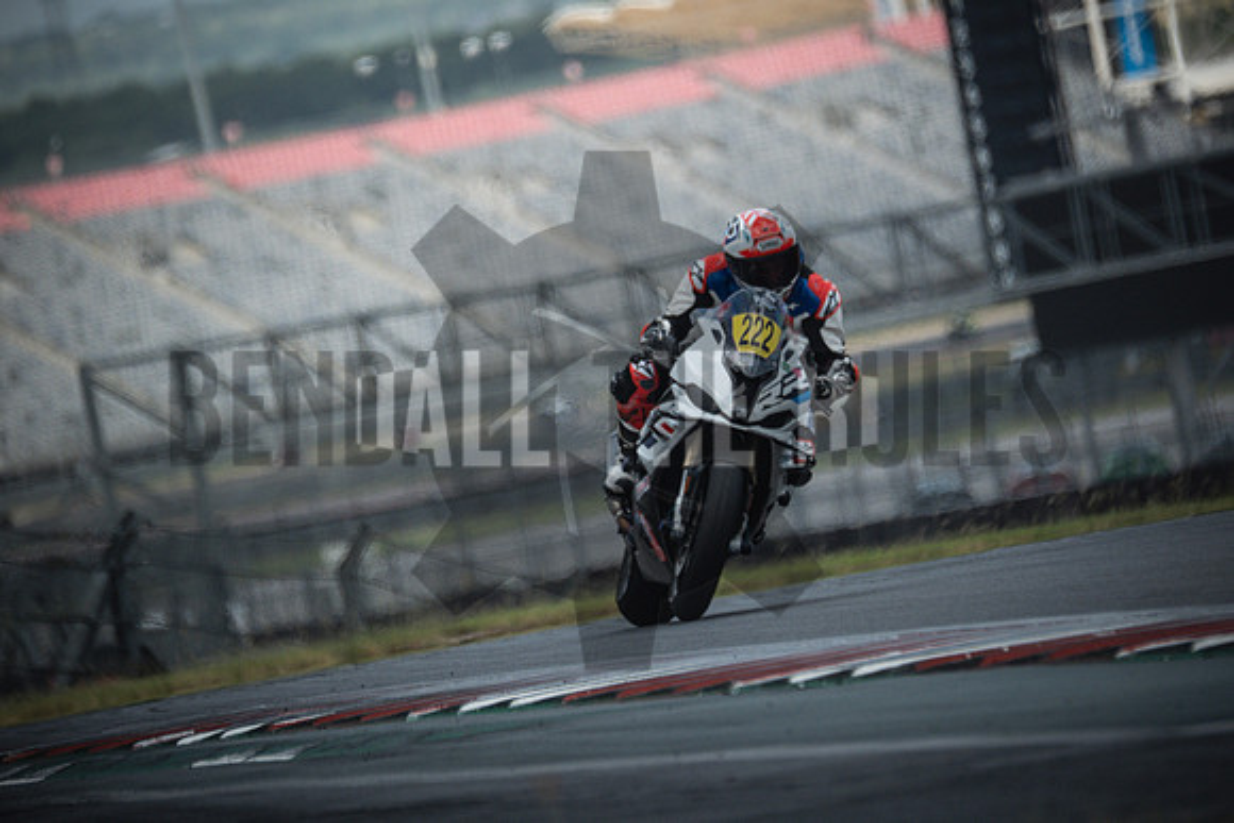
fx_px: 20571
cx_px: 617
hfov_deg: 3.4
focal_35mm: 600
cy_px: 412
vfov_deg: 2.3
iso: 1250
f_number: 5.6
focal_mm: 400
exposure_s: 1/2000
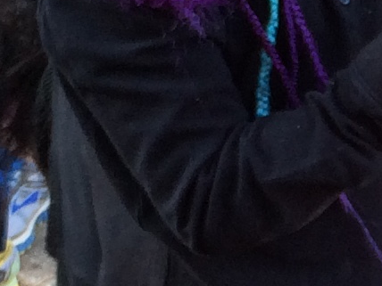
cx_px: 735
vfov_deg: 6.7
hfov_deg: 8.5
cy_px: 393
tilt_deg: -25.2
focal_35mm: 221
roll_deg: +1.2
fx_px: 2439
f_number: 2.2
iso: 40
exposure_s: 1/40
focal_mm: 4.15
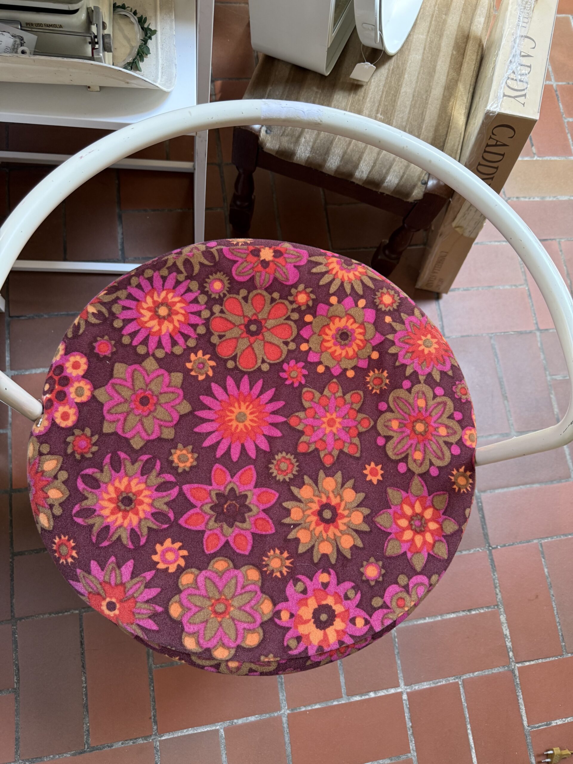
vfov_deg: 71.6
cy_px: 382
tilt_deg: -73.9
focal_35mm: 24
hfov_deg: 56.8
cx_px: 286
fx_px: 530
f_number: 1.78
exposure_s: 1/50
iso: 160
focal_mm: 6.76
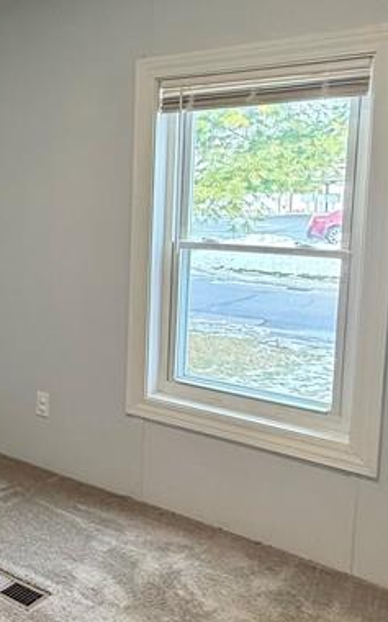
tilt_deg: -5.3
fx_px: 678
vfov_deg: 49.1
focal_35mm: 40
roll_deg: +0.0
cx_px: -69
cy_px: 259
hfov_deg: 28.2
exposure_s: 1/120
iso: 250
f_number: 2.2
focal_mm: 2.22
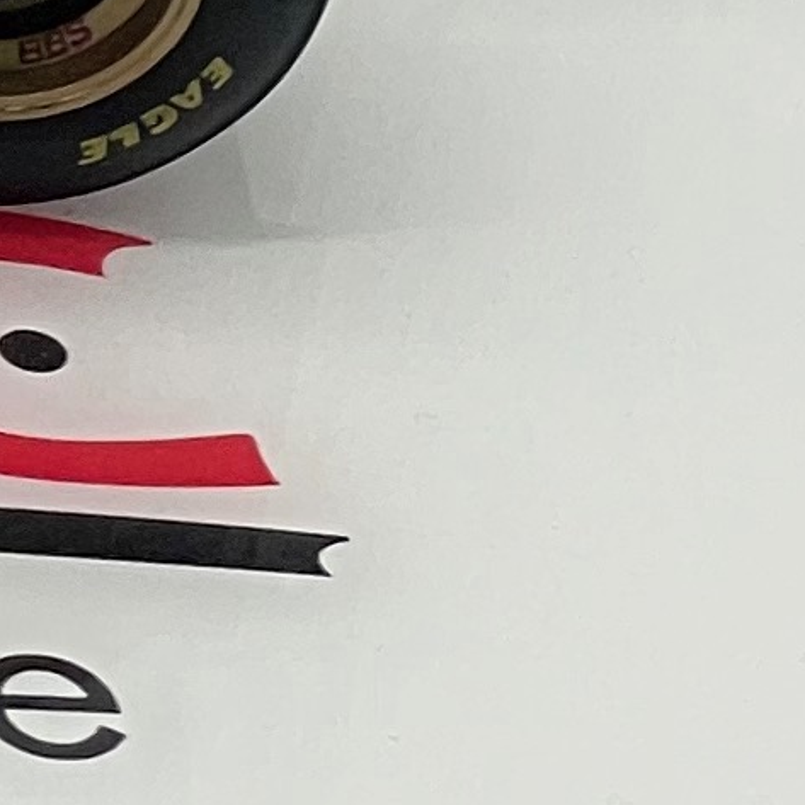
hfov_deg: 4.2
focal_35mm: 392
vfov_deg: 4.3
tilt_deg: -28.2
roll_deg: -2.2
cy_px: -1549
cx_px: -2430
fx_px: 10314
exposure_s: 1/150
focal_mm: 6
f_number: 2
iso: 80
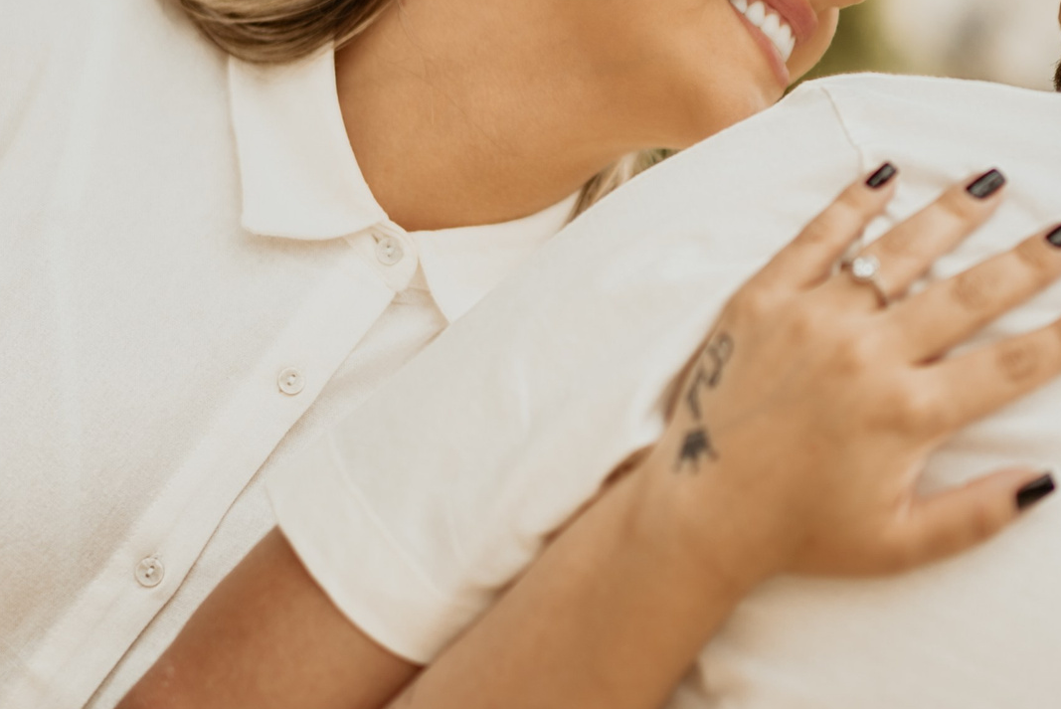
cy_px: 105
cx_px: 548
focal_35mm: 132
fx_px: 3893
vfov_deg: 10.4
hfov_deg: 15.5
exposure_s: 1/1000
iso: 100
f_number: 1.8
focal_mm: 55
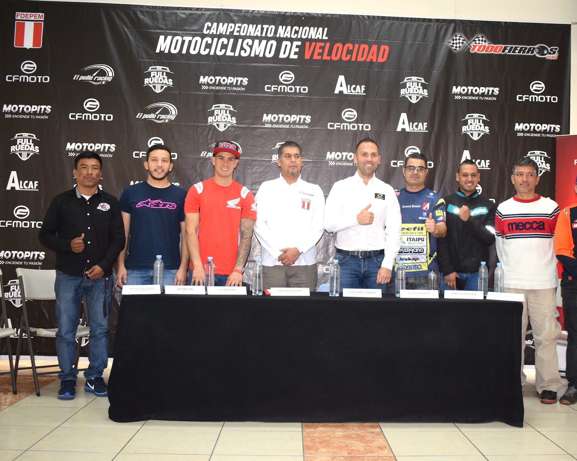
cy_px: 227
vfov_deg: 39.2
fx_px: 649
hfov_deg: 47.8
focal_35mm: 38
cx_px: 334
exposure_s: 1/80
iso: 800
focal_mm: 22
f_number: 4.5
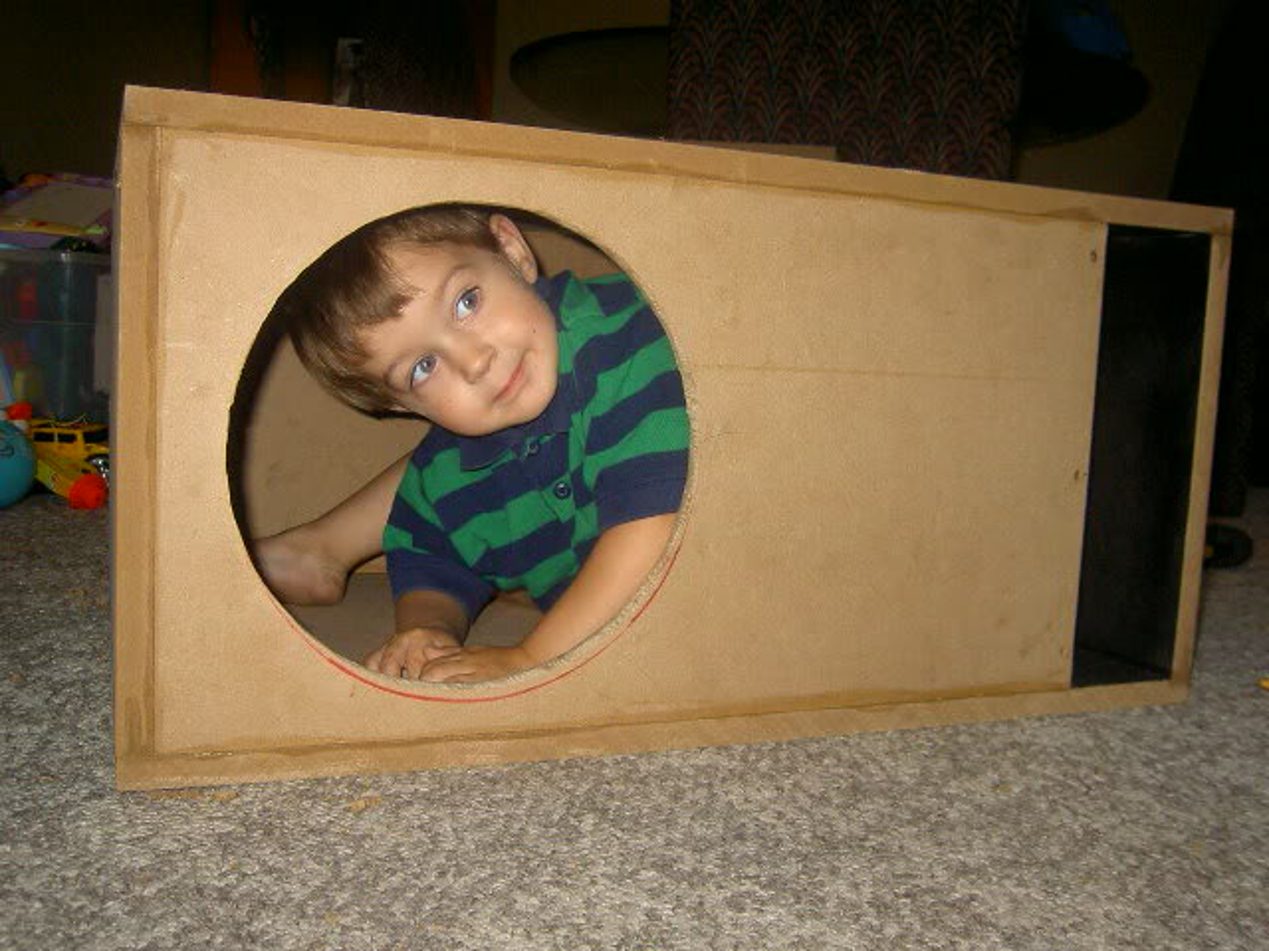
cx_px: 634
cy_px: 476
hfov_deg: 54.0
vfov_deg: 41.8
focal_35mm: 34
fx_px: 1246
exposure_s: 1/60
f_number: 2.8
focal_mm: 5.6
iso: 200
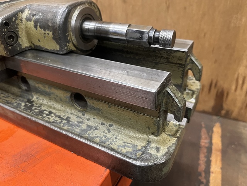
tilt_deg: -33.2
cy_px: 93
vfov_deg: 53.1
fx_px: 186
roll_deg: +3.4
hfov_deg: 67.3
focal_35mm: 26
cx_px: 124
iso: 500
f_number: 1.6
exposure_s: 1/60
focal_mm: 5.1
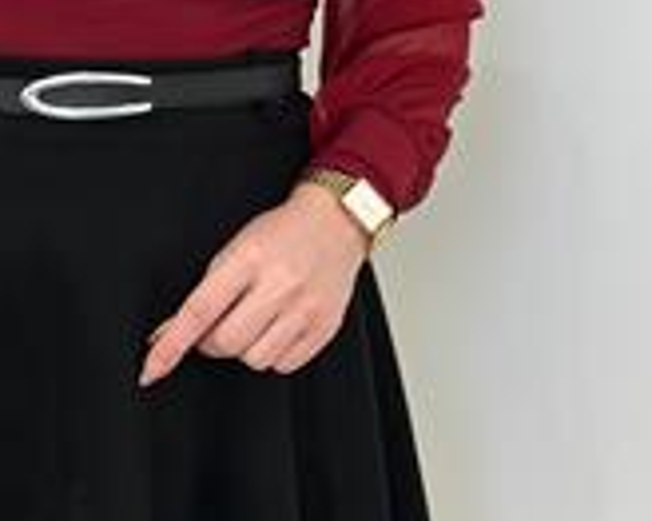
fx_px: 2931
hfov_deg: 12.6
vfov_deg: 10.1
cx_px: 24
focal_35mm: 152
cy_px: -26
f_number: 1.78
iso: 80
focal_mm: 6.86
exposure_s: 1/141
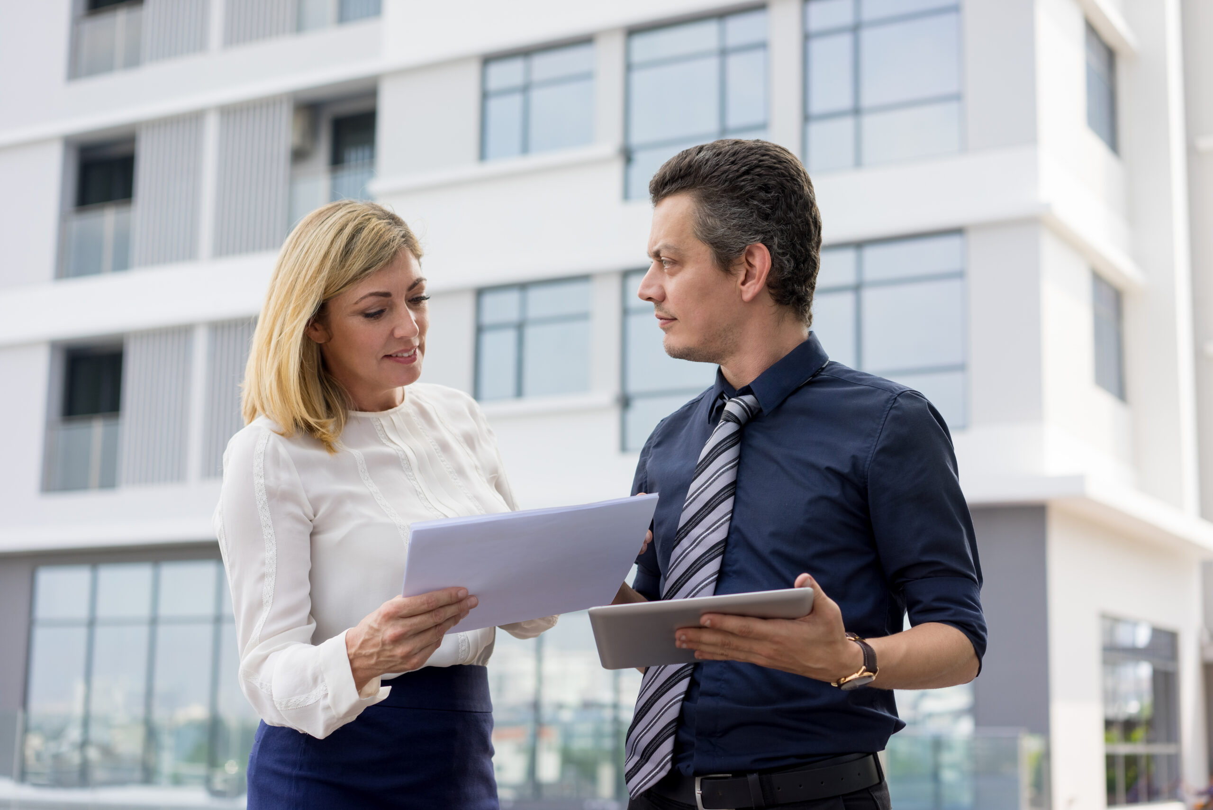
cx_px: 606
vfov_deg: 24.6
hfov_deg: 36.2
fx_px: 1854
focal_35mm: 55
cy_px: 405
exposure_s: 1/640
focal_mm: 55
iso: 200
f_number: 3.2
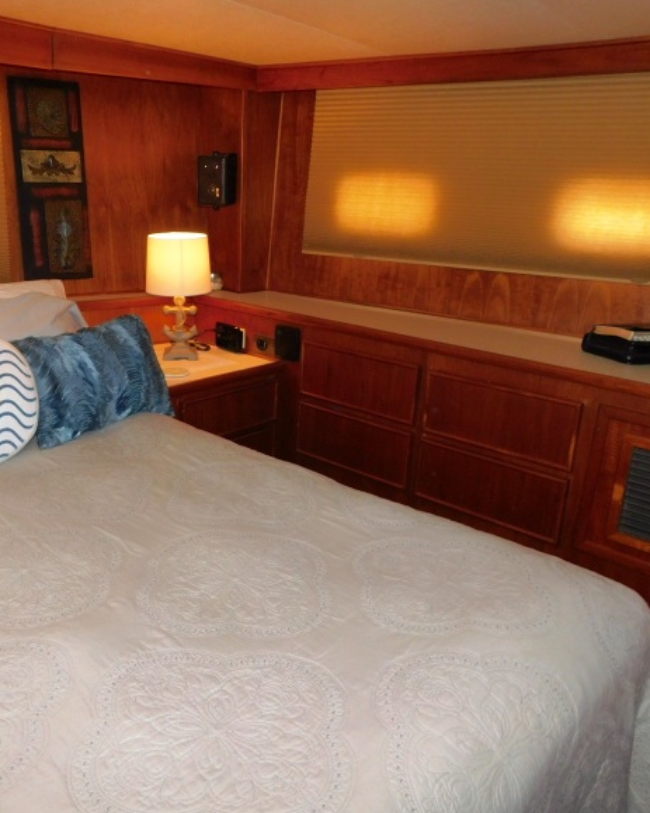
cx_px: 261
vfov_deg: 57.2
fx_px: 746
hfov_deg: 46.8
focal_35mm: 31
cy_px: 397
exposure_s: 1/30
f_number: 3
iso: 200
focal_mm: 4
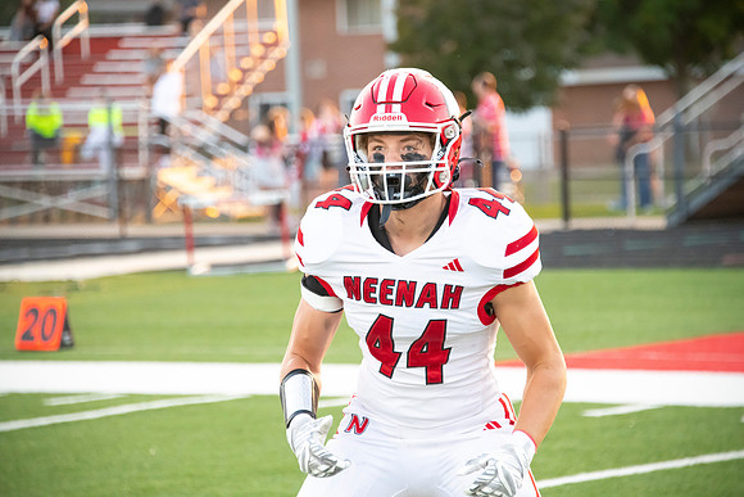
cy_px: 248
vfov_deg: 6.9
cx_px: 372
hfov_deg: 10.3
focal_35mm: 200
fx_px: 4134
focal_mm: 200
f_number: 5.6
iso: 4000
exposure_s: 1/800
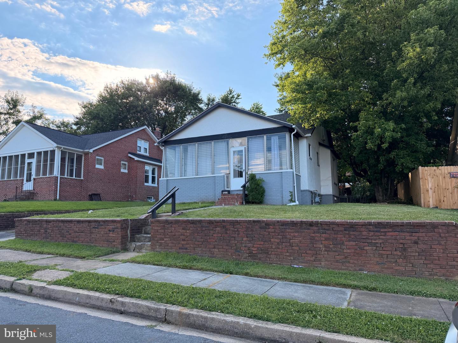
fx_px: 318
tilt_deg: +7.3
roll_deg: +0.9
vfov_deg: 56.8
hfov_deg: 71.6
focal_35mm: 24
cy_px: 172
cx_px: 229
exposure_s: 1/1653
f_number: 1.78
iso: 100
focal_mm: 6.76
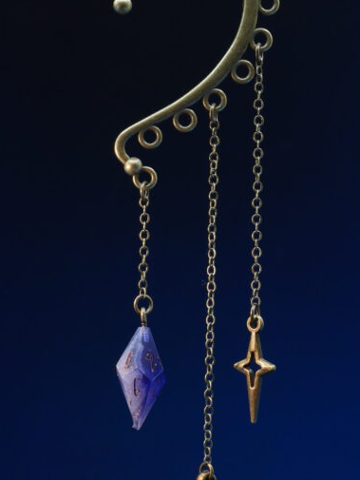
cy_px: 288
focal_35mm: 95
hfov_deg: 15.6
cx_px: 197
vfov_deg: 20.6
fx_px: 1317
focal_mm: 30
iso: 800
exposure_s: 1/60
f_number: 6.3
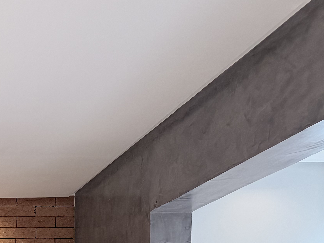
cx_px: -152
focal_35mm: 82
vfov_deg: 16.3
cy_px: 376
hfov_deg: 20.6
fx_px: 768
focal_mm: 6.76
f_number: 1.78
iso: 400
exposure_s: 1/120
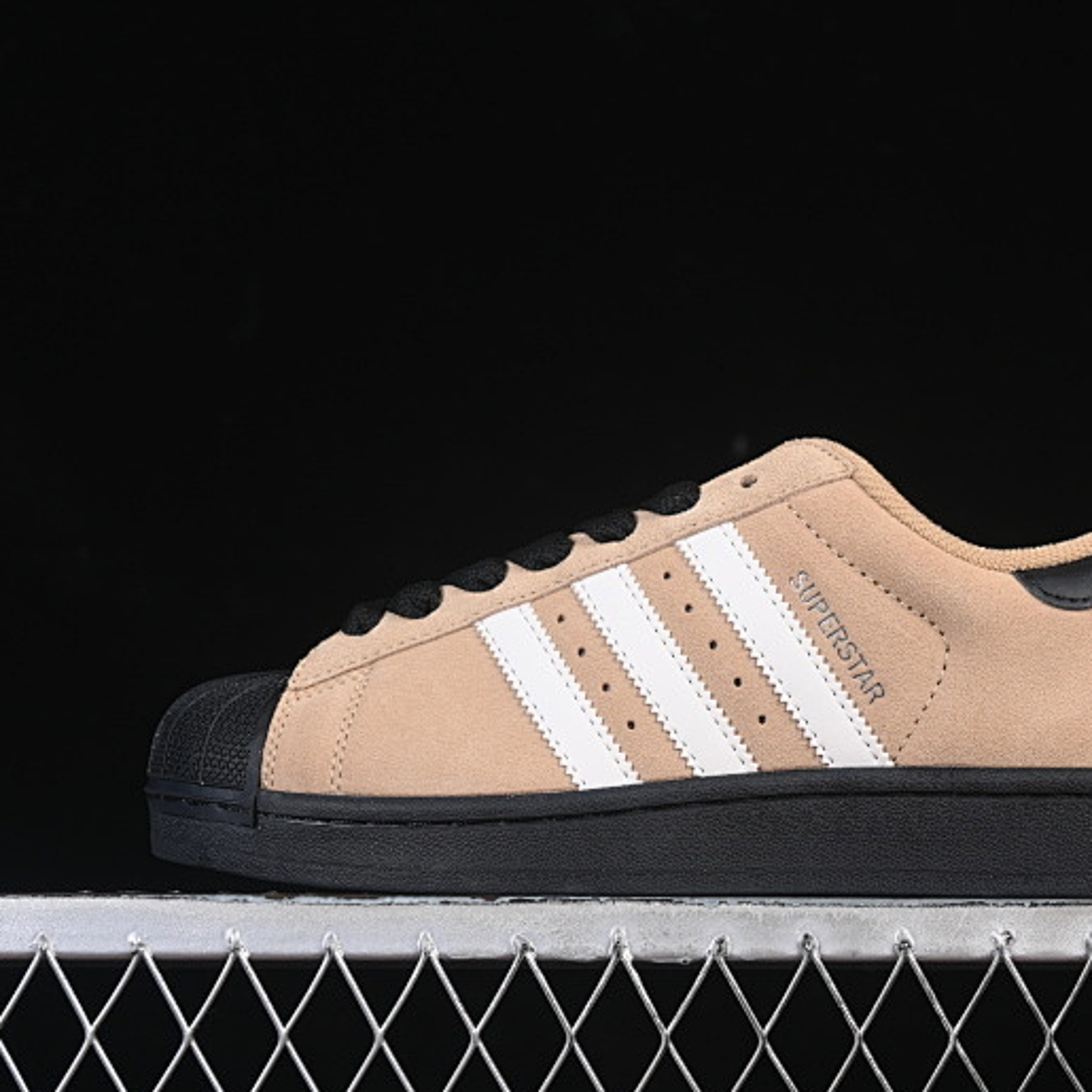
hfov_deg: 17.5
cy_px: 548
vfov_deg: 17.6
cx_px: 723
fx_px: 3533
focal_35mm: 99
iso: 160
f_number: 7.1
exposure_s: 1/60
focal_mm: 50
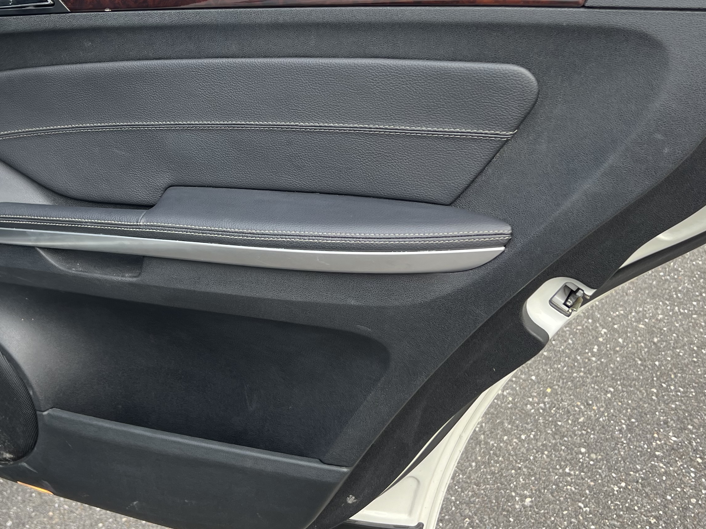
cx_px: 207
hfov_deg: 40.4
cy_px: 127
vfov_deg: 30.9
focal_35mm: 46
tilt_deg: -20.8
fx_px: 938
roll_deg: -1.3
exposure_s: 1/204
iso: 40
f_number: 1.5
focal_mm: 5.7
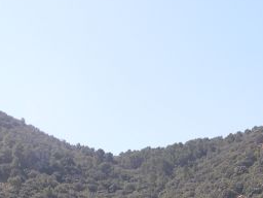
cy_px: 217
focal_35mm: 89
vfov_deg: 16.1
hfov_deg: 22.0
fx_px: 676
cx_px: 126
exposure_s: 1/87.7
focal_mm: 8
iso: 100
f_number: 7.6
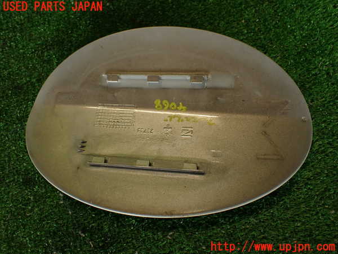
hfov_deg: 56.8
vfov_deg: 44.2
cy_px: 127
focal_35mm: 32
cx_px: 169
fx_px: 312
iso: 100
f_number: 2.4
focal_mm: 5.79
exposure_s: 1/60
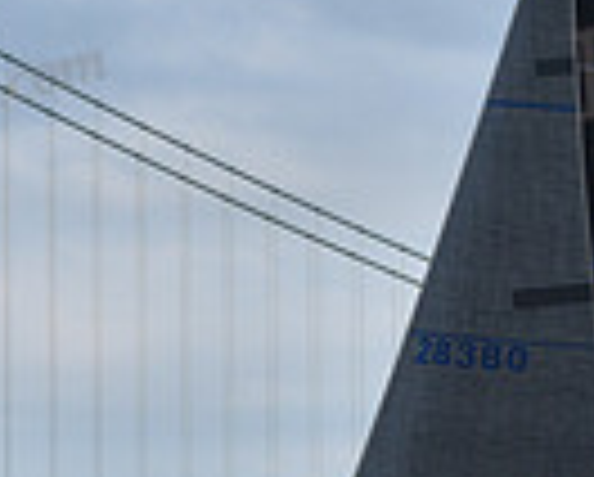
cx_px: 342
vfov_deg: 4.6
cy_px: 299
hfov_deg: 5.7
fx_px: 5933
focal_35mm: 337
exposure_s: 1/800
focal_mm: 82
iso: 400
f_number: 8
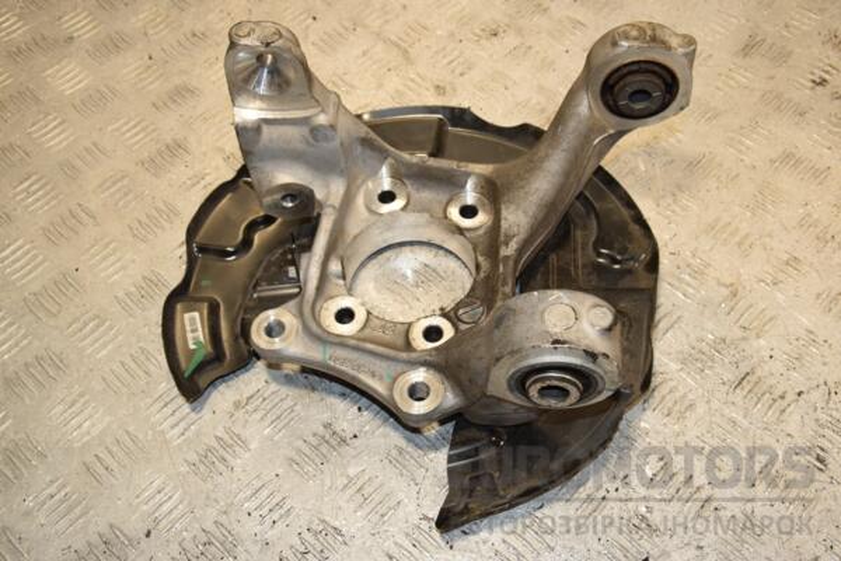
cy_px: 280
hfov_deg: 46.4
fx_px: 981
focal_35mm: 42
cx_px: 420
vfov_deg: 31.9
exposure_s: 1/200
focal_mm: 28
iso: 800
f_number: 9
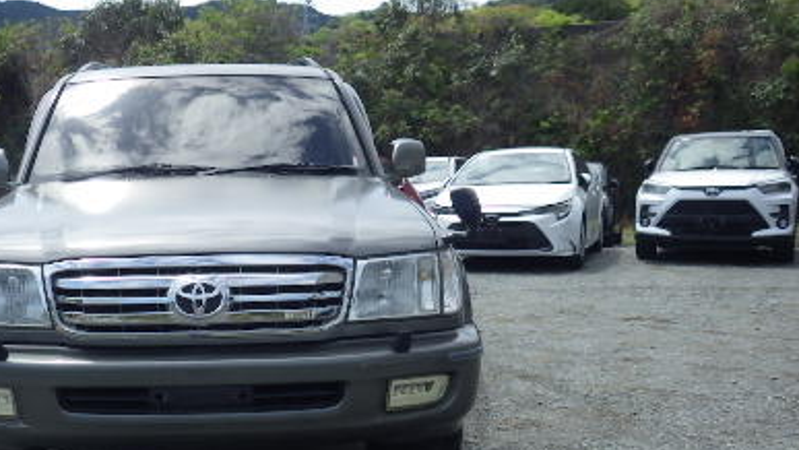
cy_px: 330
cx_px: 221
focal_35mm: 45
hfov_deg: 44.3
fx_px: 954
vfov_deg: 26.3
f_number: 7.9
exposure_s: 1/200
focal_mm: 4.5
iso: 125
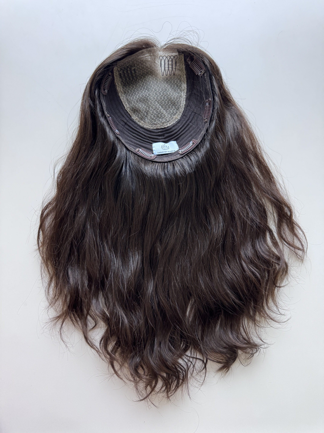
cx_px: 162
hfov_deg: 56.8
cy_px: 216
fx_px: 300
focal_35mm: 24
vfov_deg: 71.6
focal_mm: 6.76
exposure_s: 1/121
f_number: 1.78
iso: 100
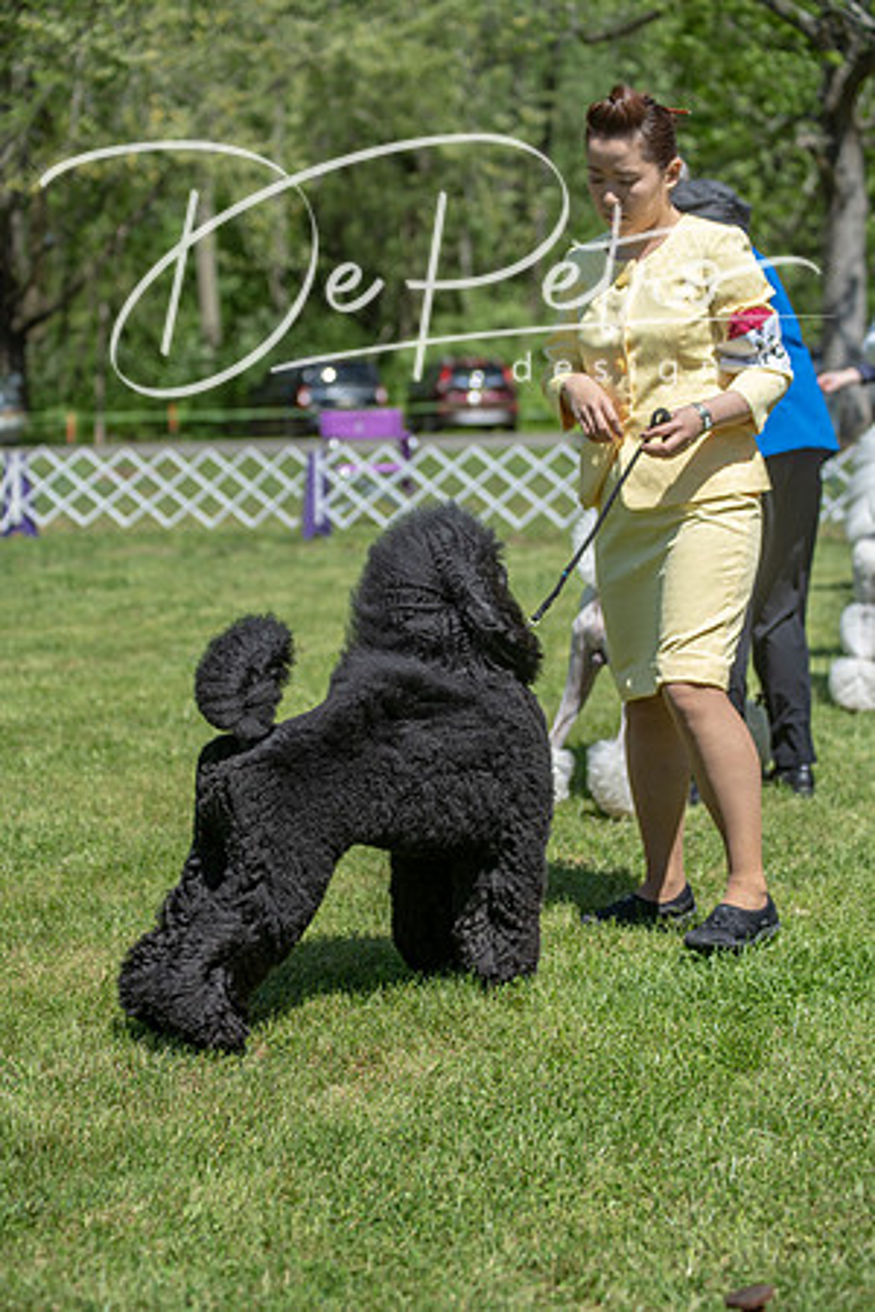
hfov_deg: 19.5
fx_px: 2552
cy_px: 656
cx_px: 438
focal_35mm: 70
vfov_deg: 28.8
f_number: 4
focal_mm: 70
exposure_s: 1/1000
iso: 160
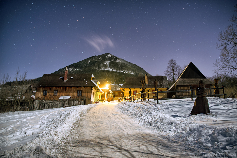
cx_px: 118
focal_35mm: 24
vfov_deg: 53.2
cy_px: 79
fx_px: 158
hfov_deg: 73.7
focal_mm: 24
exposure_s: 30
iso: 100
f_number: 2.8
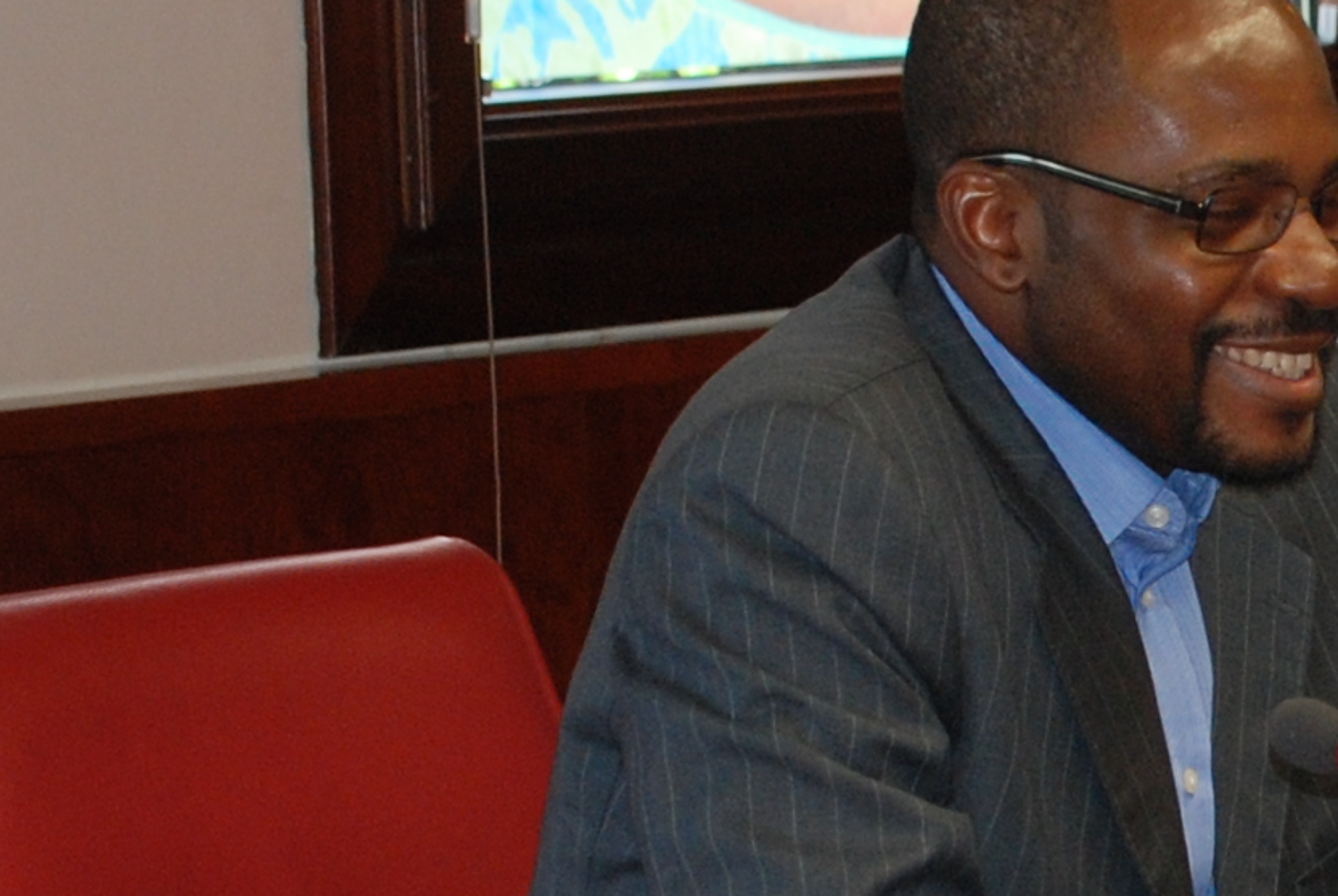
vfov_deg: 5.6
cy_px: 877
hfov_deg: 8.3
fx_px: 9092
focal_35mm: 244
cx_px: 1713
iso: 320
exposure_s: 1/60
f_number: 4.5
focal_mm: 35
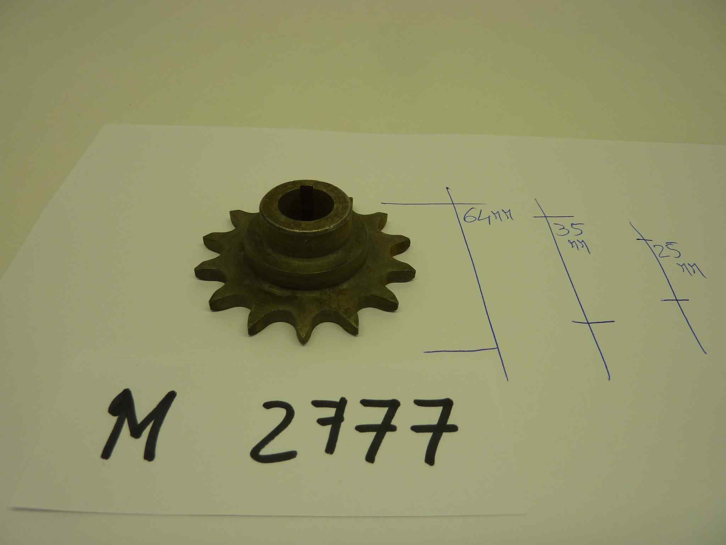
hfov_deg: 69.4
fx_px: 524
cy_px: 272
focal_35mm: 25
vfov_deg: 54.9
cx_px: 363
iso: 80
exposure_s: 1/60
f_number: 3.3
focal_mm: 4.1
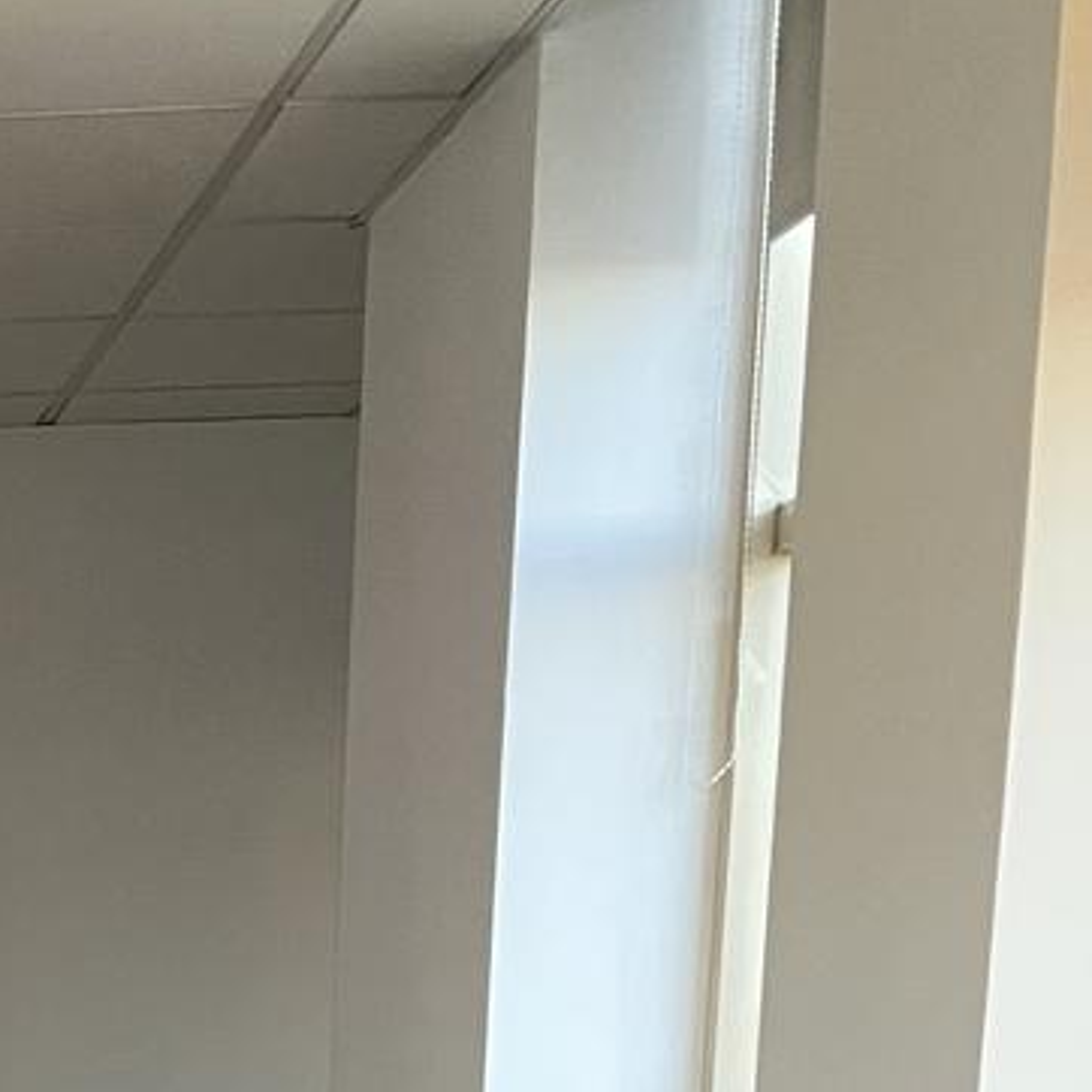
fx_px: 3391
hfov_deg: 16.5
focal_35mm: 95
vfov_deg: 16.4
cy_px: 1738
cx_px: -588
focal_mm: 5.1
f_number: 1.6
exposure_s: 1/50
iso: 320
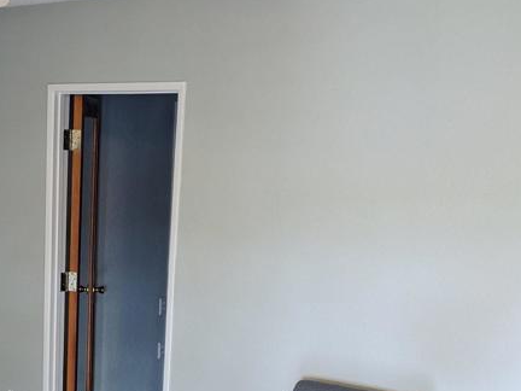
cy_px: 380
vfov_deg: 22.2
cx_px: 49
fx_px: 963
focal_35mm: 64
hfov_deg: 29.0
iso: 87
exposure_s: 1/24.4
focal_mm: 4.38
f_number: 1.73
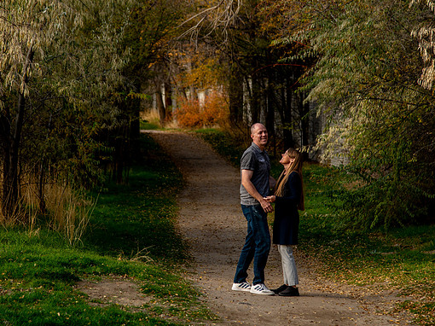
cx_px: 199
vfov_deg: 11.5
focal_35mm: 129
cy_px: 136
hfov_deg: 15.3
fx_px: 1620
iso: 400
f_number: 4.5
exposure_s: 1/400
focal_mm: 98
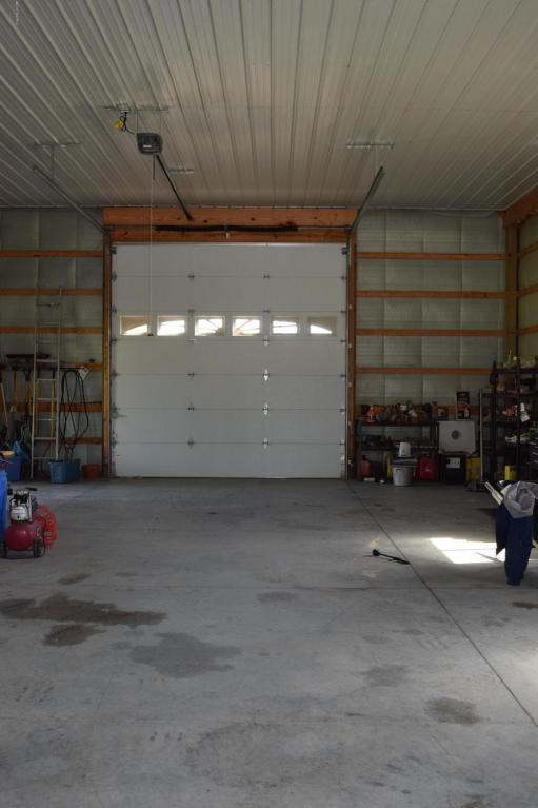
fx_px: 841
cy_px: 404
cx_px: 269
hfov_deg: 35.5
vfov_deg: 51.3
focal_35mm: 38
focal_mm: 25
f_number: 5.6
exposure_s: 1/125
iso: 800
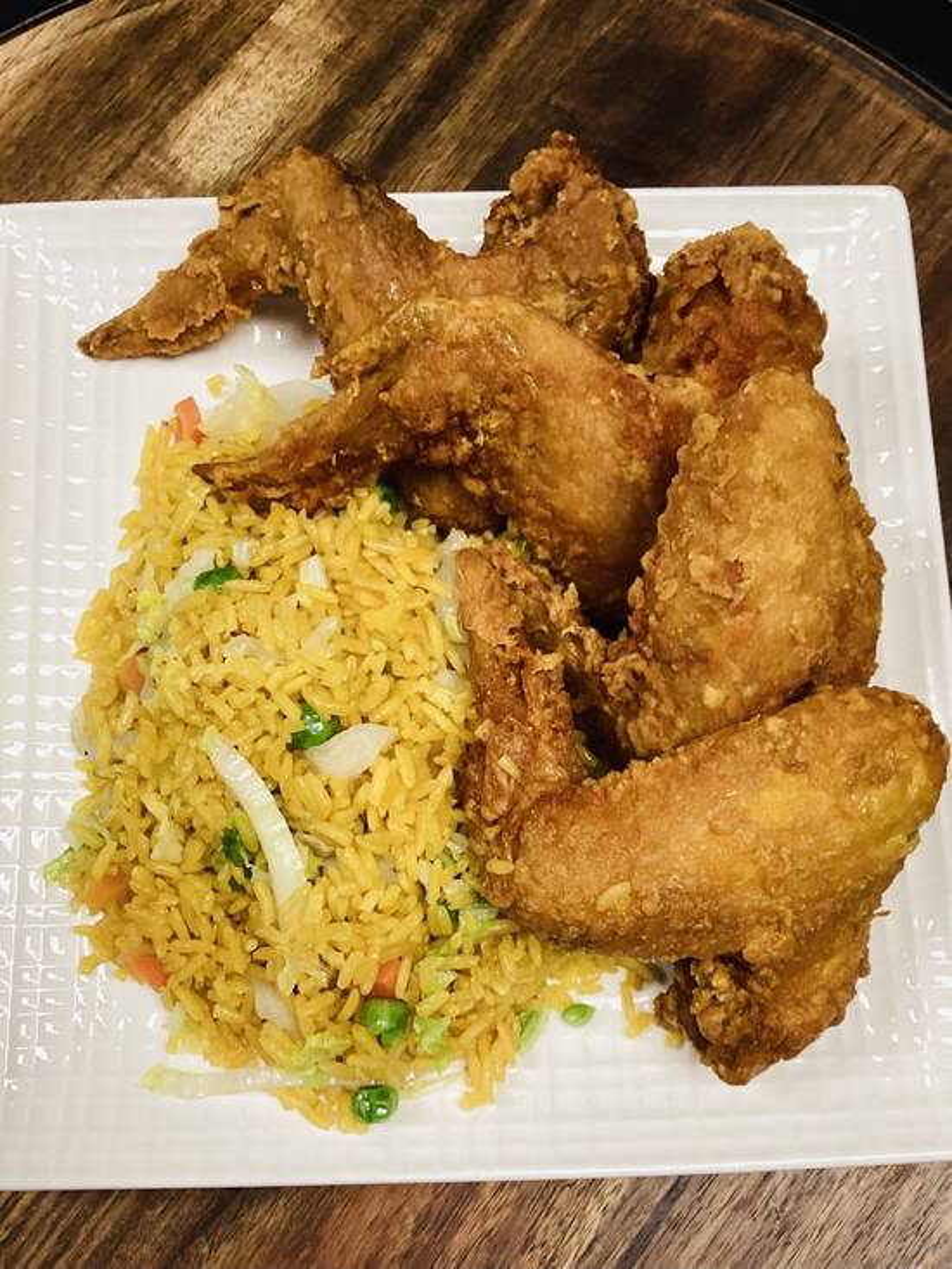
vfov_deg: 58.3
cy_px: 634
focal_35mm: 31
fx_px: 1136
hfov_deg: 45.5
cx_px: 476
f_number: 2.4
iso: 160
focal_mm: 3.3
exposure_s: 1/60
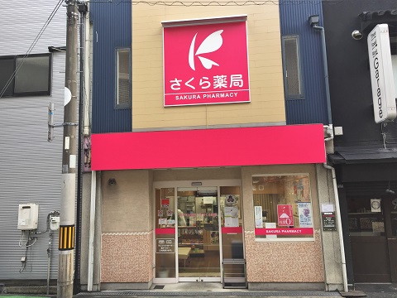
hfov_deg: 61.7
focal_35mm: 29
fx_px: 333
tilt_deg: +9.3
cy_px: 149
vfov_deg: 48.2
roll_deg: +0.5
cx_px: 198
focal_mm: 4.15
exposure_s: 1/120
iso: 32
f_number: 2.2
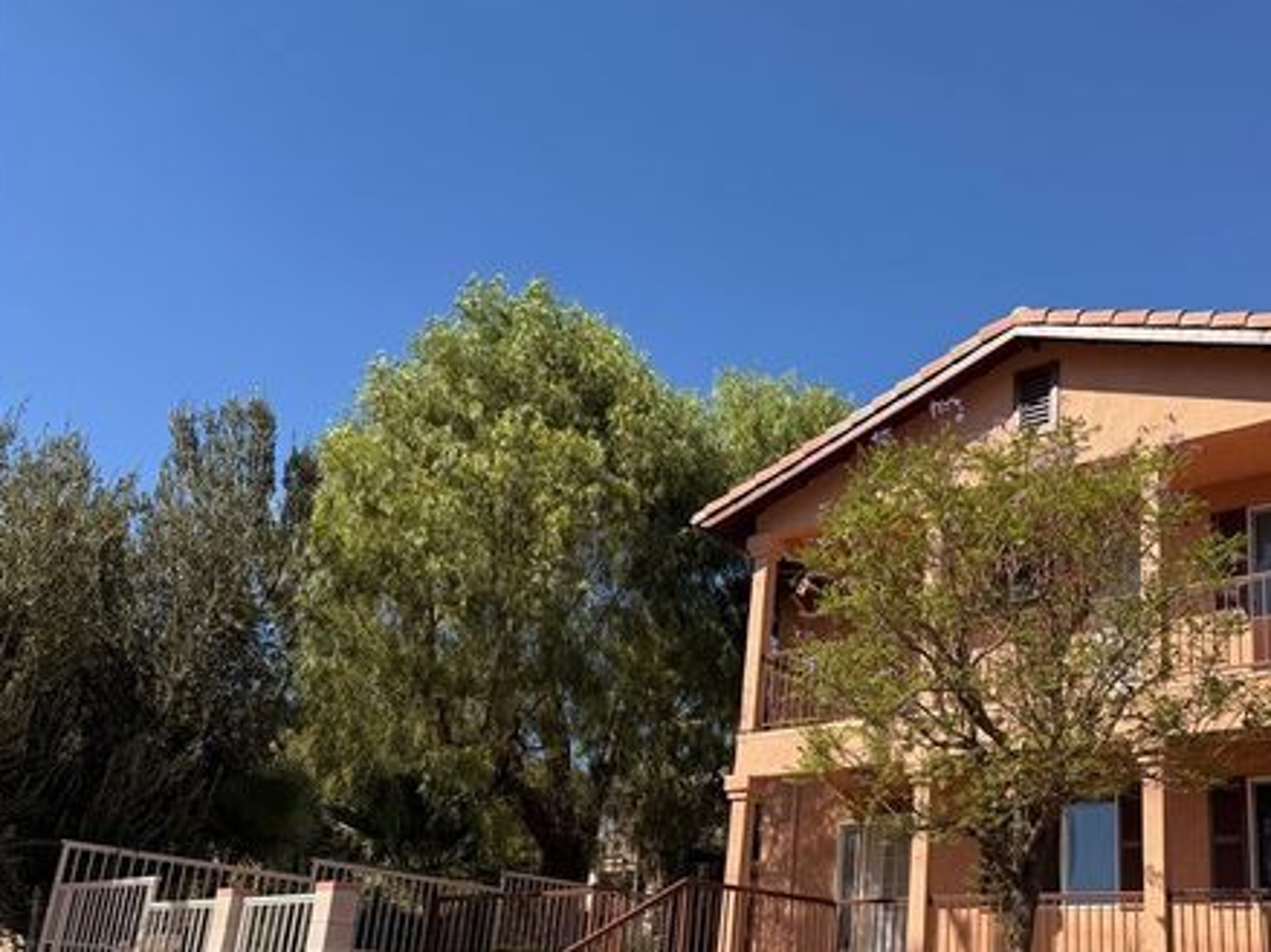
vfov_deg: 40.2
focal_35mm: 35
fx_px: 1285
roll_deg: -2.3
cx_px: 909
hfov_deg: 51.0
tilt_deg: +17.5
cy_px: 631
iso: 80
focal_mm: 6.76
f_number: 1.78
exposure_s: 1/4167
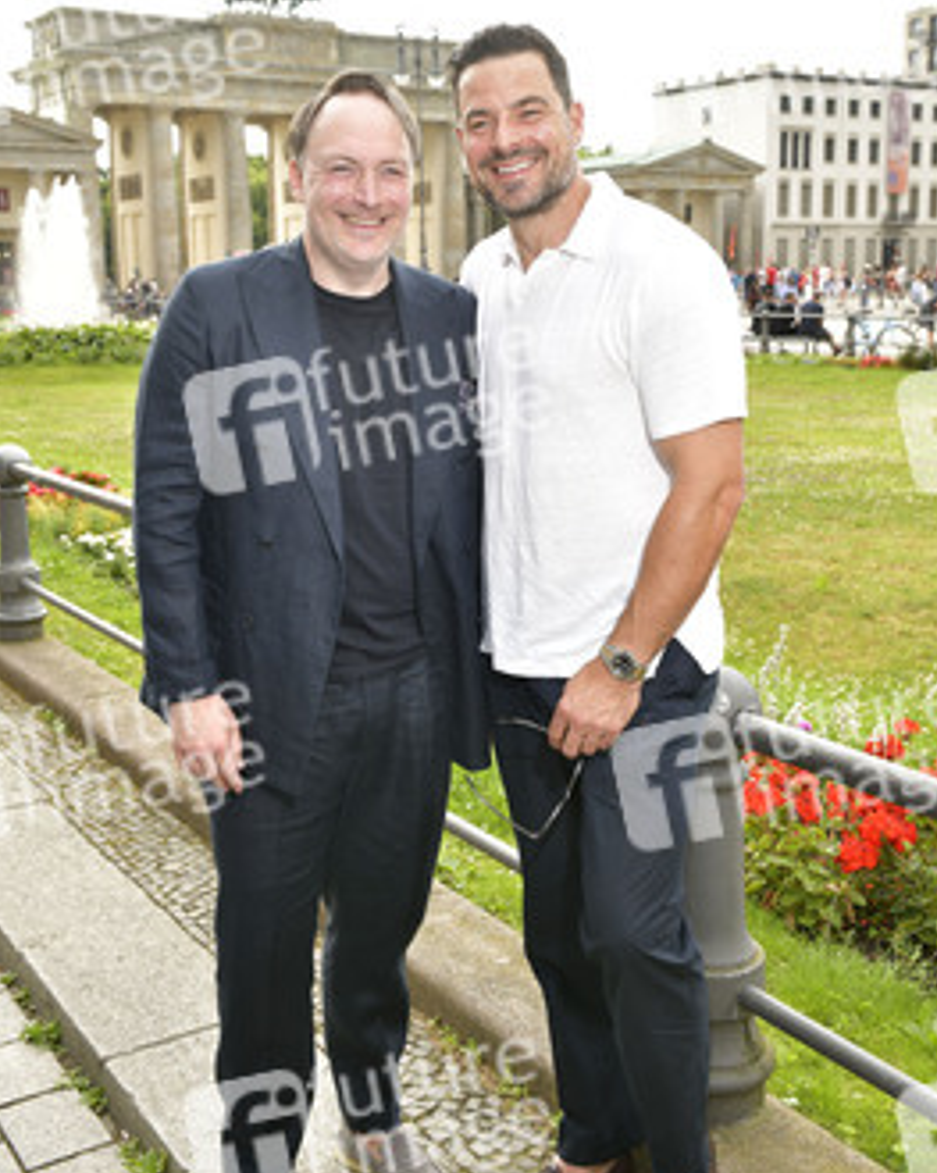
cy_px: 588
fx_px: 1422
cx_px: 470
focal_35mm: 41
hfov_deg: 36.5
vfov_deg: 44.8
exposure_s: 1/100
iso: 400
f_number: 8
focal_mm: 36
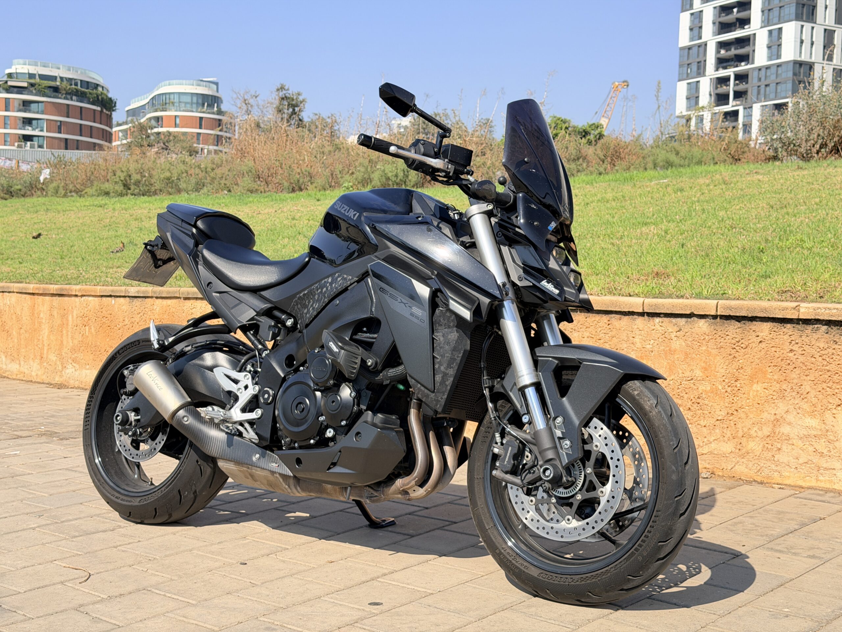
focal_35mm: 48
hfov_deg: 39.7
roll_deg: -0.7
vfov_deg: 30.3
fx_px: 1168
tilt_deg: -2.4
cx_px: 421
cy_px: 316
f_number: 1.78
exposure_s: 1/2342
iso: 64
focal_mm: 6.76
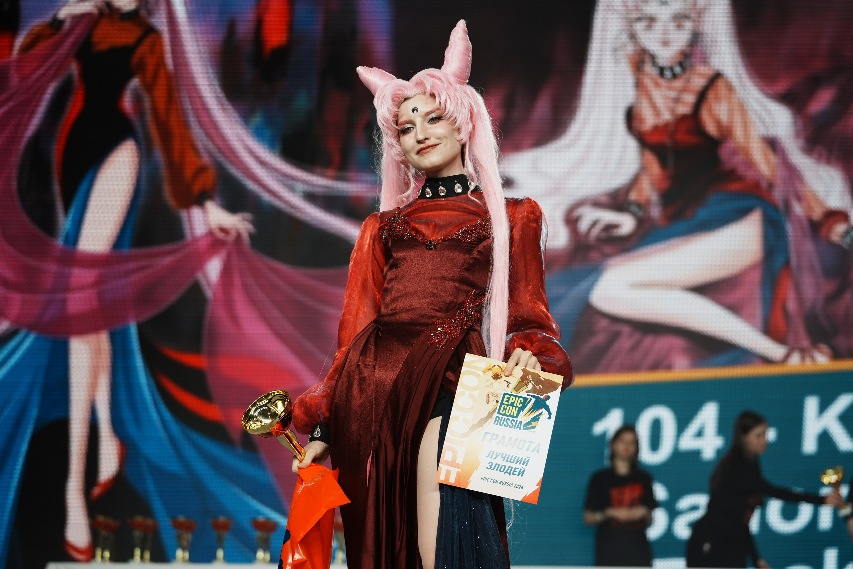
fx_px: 1611
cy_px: 284
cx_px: 426
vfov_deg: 20.0
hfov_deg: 29.7
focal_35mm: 68
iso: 400
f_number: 2.5
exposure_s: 1/1000
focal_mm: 68
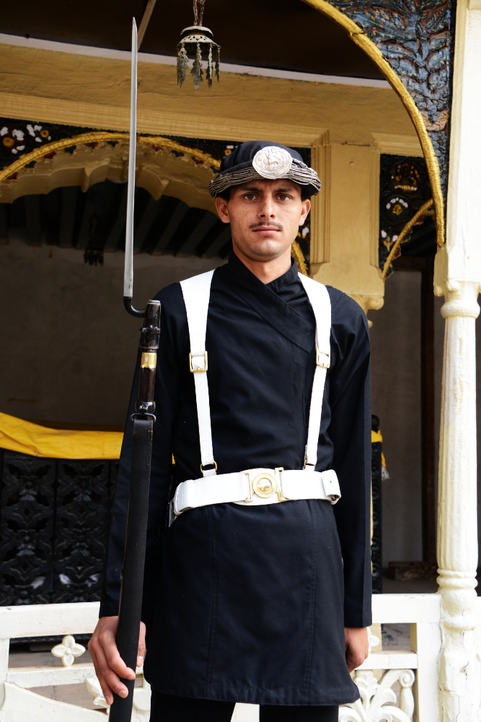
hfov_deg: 28.1
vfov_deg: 41.1
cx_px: 240
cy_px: 361
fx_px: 962
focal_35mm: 48
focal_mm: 48
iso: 400
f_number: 6.3
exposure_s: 1/80
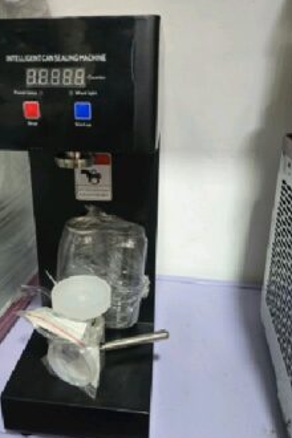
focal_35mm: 29
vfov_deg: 63.4
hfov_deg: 44.7
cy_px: 190
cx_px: 114
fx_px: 353
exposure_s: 1/101
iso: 1250
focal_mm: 6.3
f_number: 1.7
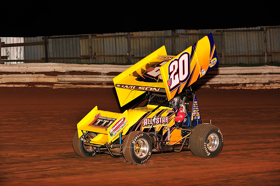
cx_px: 140
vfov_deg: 12.2
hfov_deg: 18.3
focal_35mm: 112
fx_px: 871
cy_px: 93
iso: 1000
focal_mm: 112
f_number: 6.3
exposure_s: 1/320
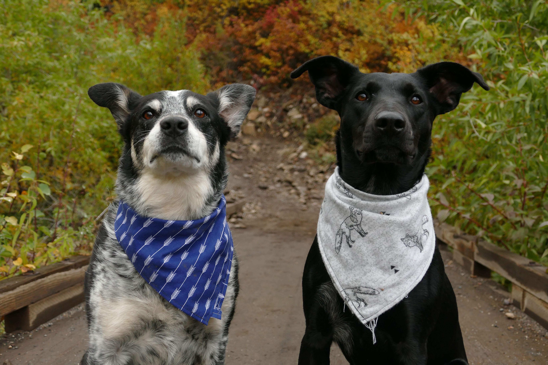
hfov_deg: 41.9
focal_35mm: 47
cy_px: 182
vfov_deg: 28.6
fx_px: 715
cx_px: 274
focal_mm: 17
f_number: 3.3
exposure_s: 1/1600
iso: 400
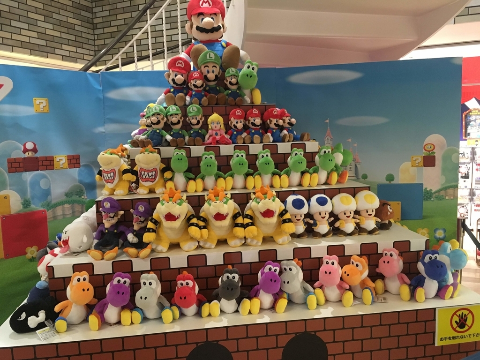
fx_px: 402
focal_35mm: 29
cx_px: 240
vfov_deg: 48.2
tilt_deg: -8.2
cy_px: 180
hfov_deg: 61.7
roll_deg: +1.7
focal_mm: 4.15
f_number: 2.2
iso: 160
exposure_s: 1/30
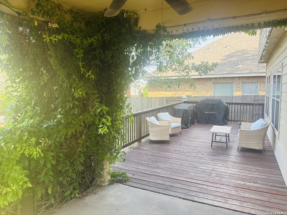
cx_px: 144
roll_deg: -0.1
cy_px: 108
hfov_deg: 71.6
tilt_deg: -6.1
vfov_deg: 56.8
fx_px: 199
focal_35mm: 24
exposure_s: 1/275
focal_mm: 6.76
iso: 80
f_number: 1.78
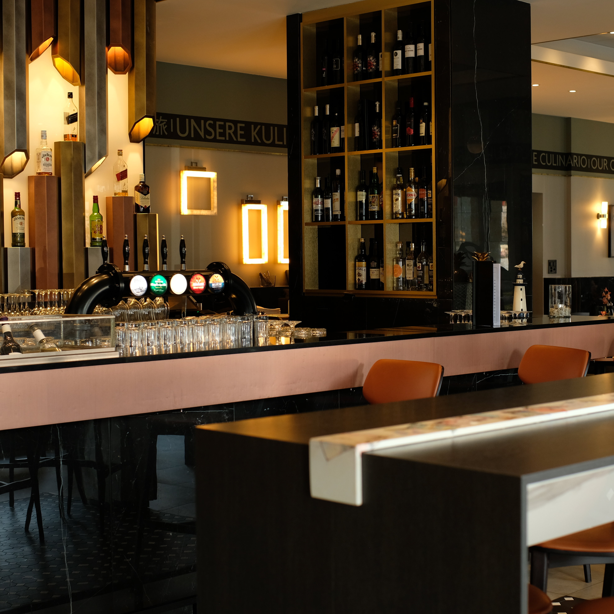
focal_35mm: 58
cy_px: 310
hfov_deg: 29.5
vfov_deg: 29.6
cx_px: 362
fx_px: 1164
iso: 500
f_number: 3.6
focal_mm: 30
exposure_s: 1/40
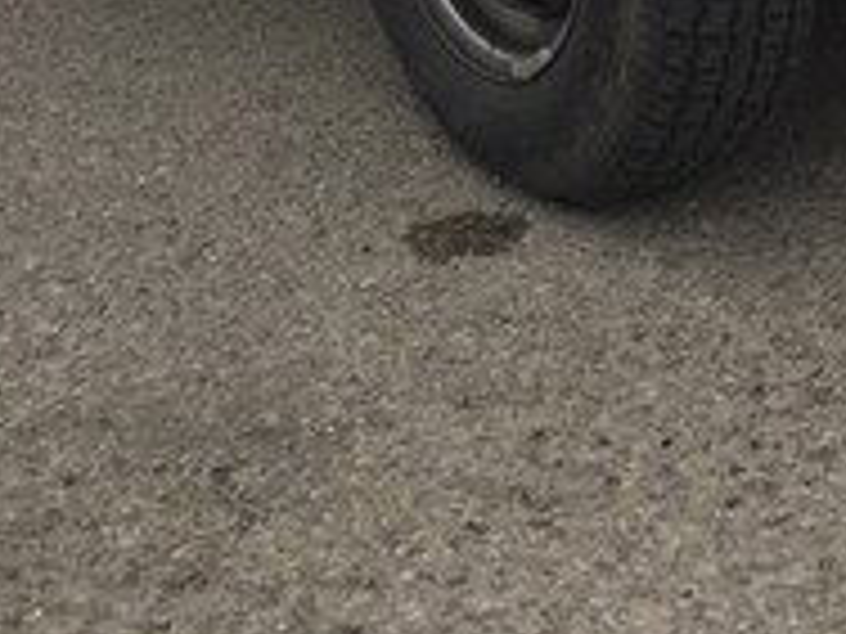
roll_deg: +0.1
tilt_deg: -6.9
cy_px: -452
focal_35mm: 102
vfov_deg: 13.3
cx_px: 783
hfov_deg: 18.9
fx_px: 2493
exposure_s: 1/421
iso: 32
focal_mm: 4.15
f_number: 2.2
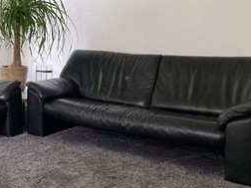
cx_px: 38
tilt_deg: -7.5
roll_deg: +0.3
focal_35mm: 57
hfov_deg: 32.5
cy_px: 80
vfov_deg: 25.6
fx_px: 413
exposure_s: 1/60
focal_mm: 3.99
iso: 125
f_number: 1.8
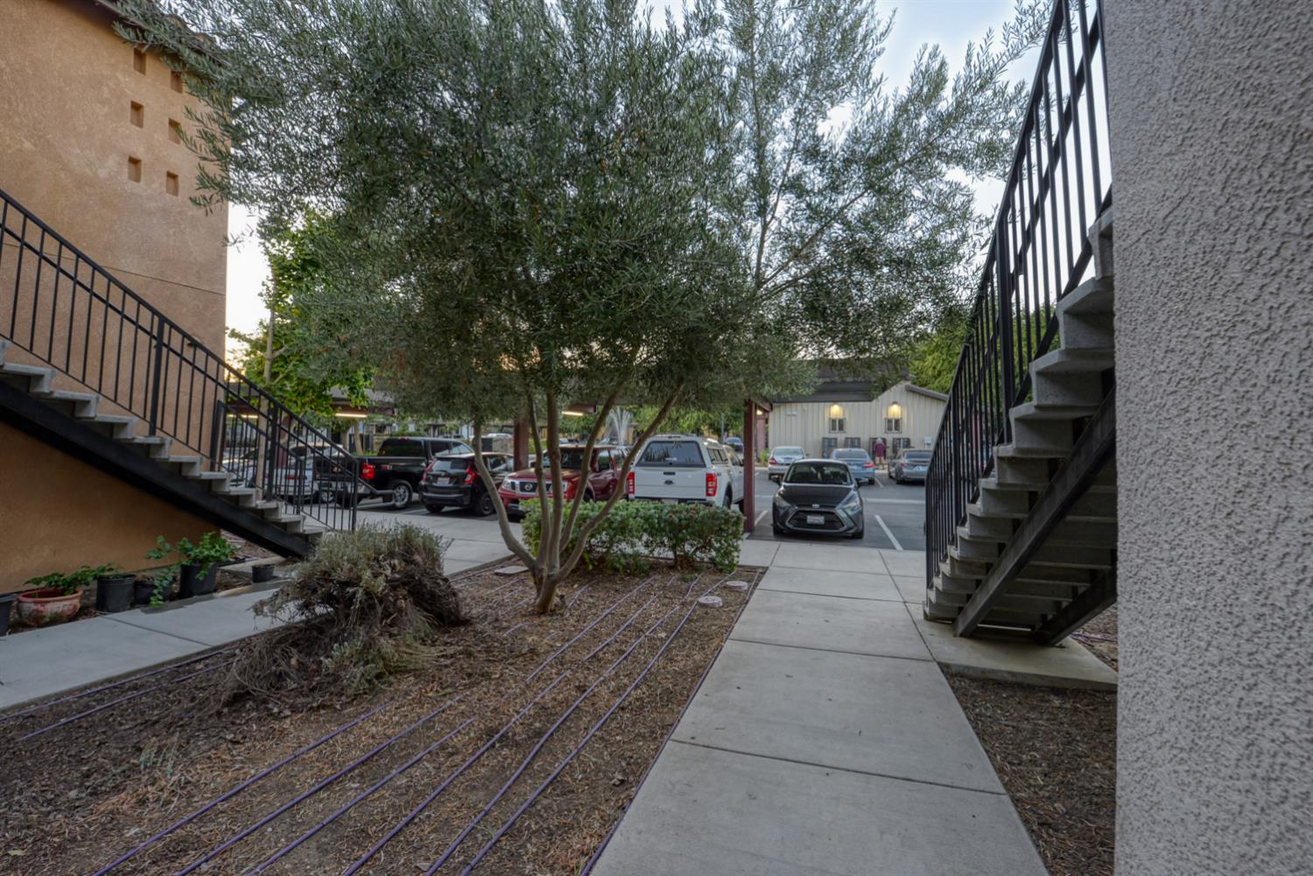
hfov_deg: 104.3
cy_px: 438
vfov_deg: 81.2
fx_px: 511
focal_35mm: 14
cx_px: 656
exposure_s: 1/15
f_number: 10
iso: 400
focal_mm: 14
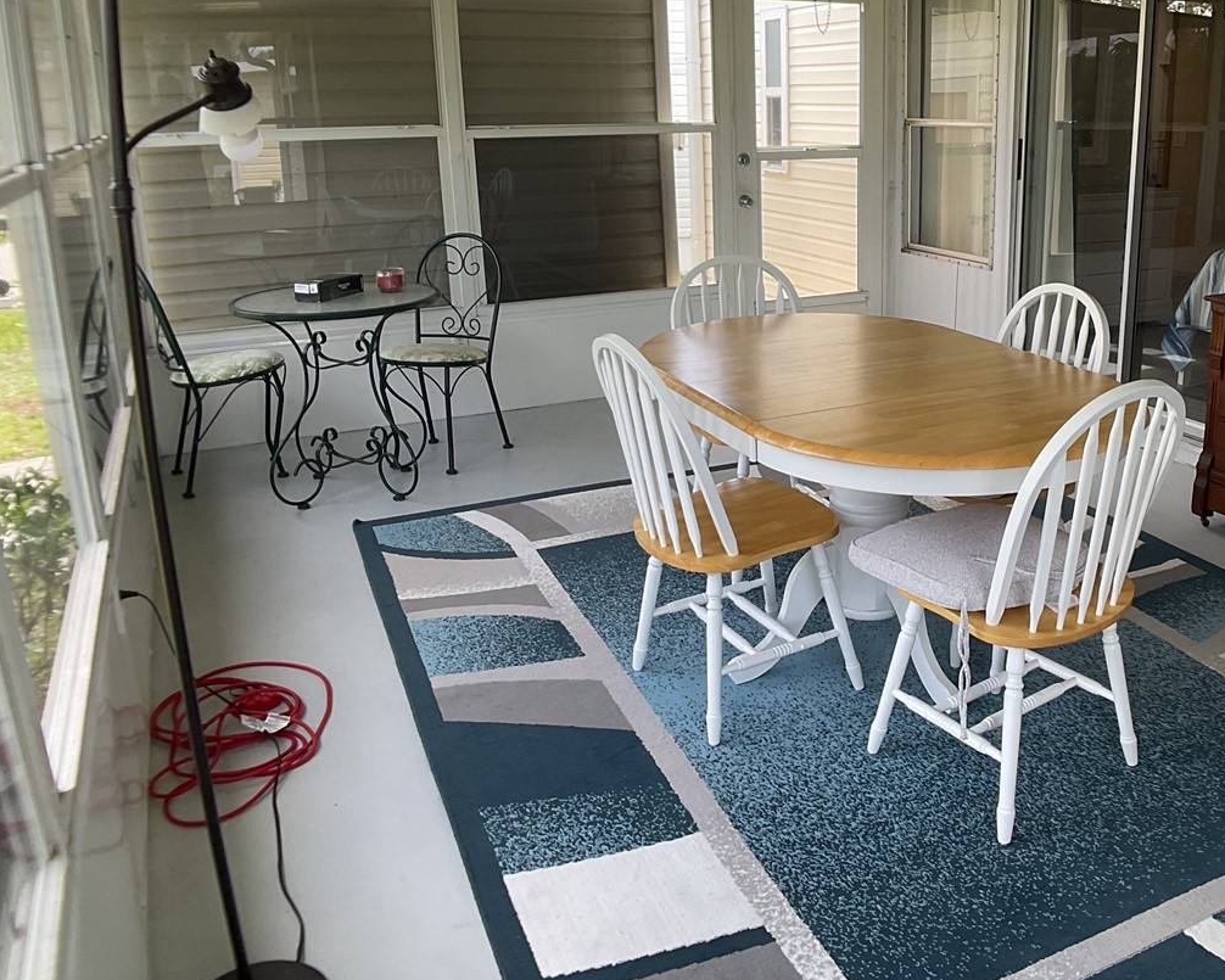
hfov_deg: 40.3
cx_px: 869
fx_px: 1632
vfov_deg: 33.4
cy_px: 414
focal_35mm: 45
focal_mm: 3
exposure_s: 1/120
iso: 32
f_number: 1.8
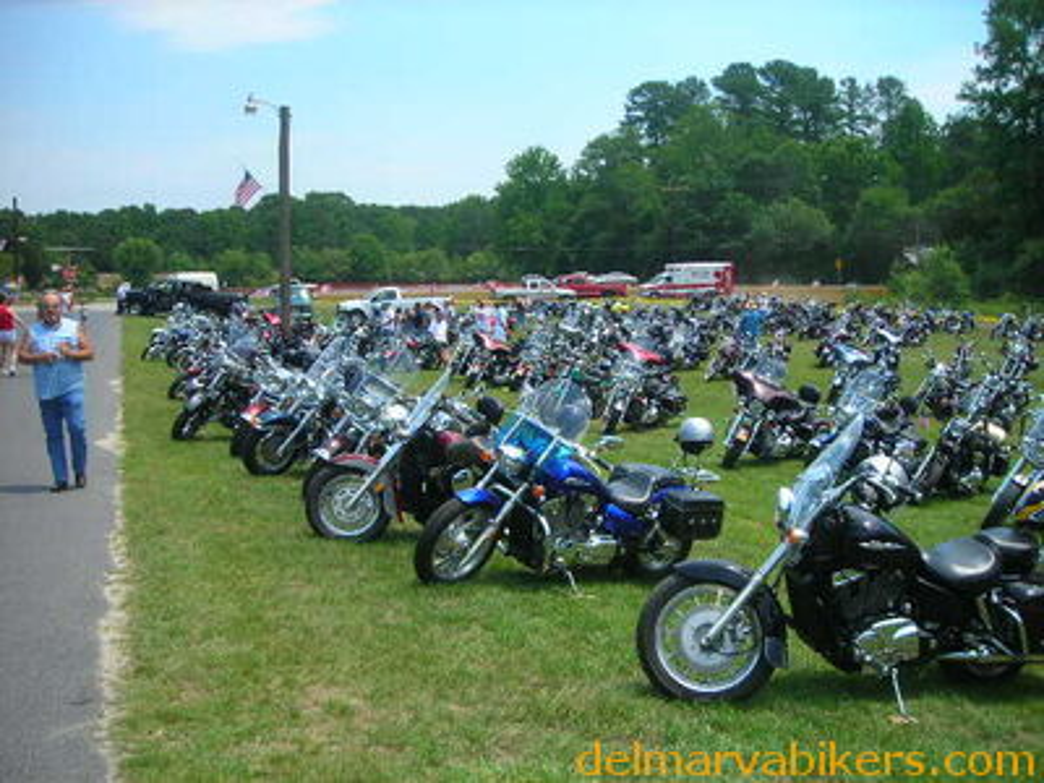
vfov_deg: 37.7
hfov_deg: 49.0
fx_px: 1146
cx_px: 522
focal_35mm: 38
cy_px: 392
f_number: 6.4
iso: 50
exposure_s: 1/118
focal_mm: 6.3
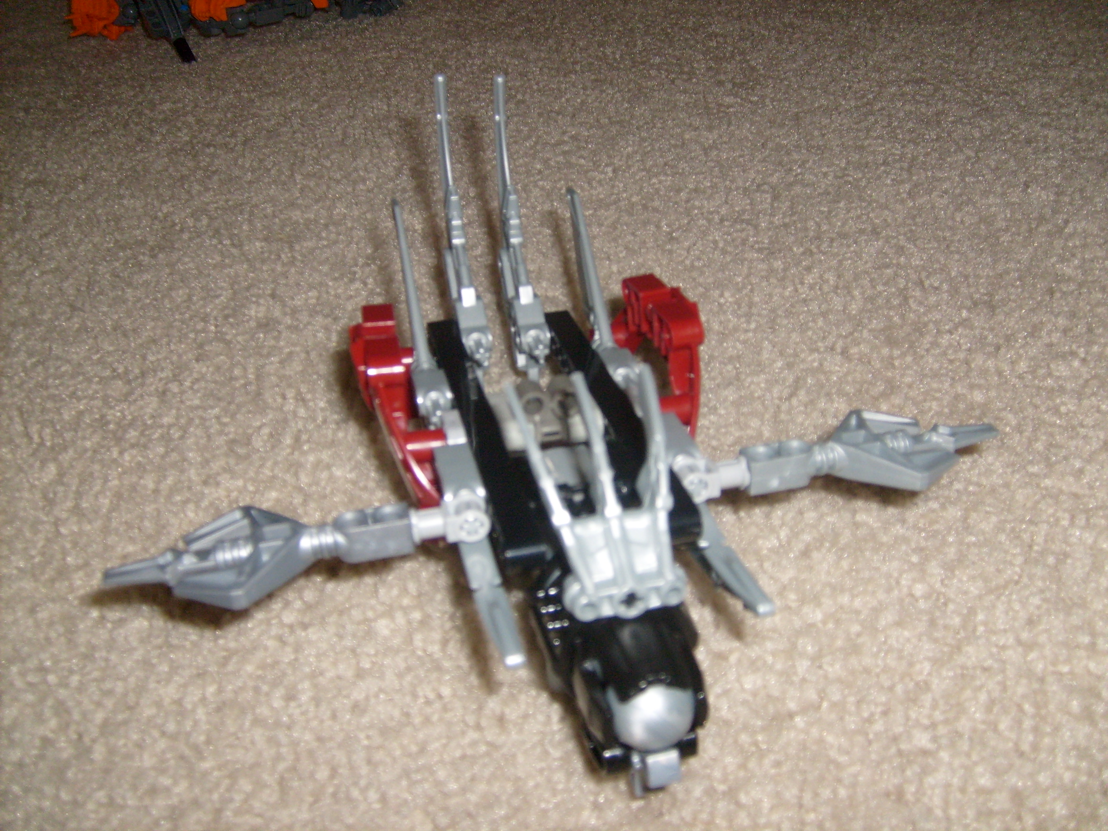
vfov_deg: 40.7
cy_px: 416
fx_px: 1120
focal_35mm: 35
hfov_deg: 52.6
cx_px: 554
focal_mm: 5.8
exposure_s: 1/45
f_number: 2.8
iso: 100
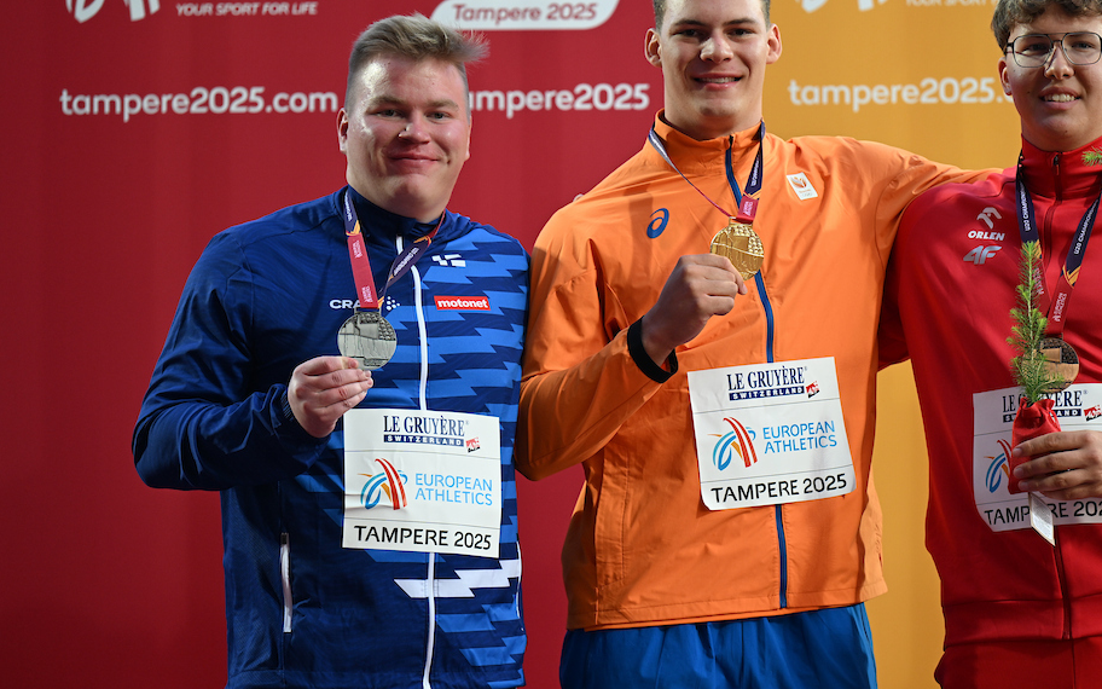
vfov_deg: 5.3
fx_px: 7448
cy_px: 312
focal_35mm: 248
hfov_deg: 8.5
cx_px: 713
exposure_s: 1/320
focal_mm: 185
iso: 400
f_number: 3.2
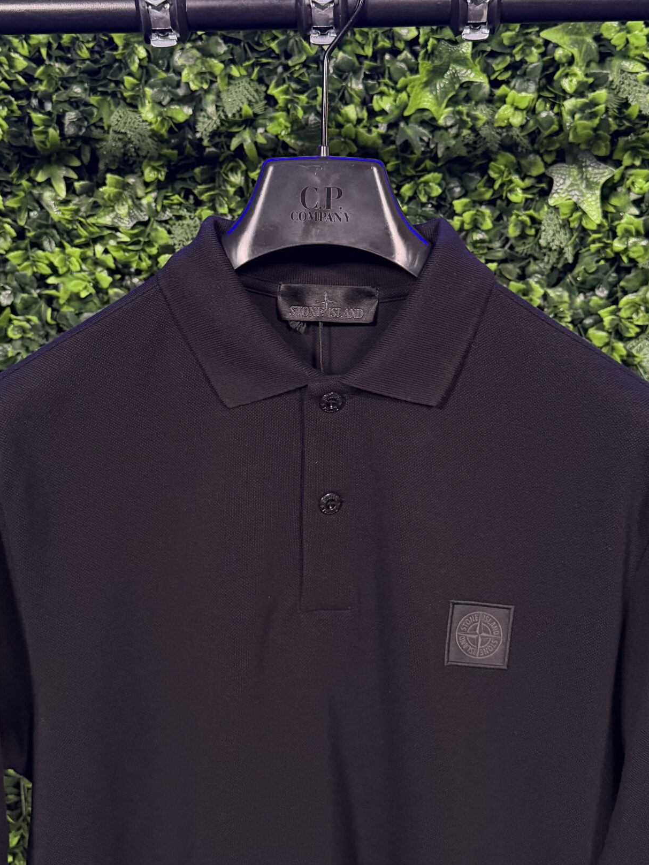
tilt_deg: -6.4
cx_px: 324
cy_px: 377
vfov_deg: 48.8
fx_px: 950
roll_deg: -0.1
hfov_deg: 37.7
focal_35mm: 38
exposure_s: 1/32
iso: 800
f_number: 1.78
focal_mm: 6.76
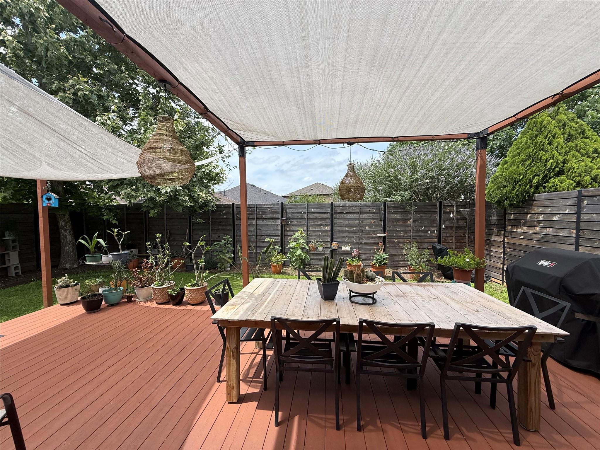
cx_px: 300
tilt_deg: -1.7
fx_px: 243
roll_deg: +0.1
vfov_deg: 85.7
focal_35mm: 14
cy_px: 225
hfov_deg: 102.1
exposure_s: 1/1368
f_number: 2.2
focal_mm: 2.22
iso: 50
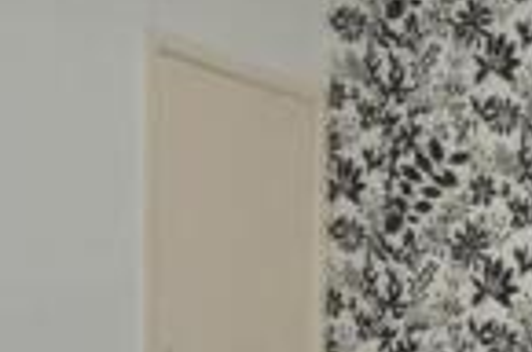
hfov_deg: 27.3
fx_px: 1003
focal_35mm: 68
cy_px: 365
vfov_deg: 19.3
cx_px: 582
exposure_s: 1/60
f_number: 4
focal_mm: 10
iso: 320
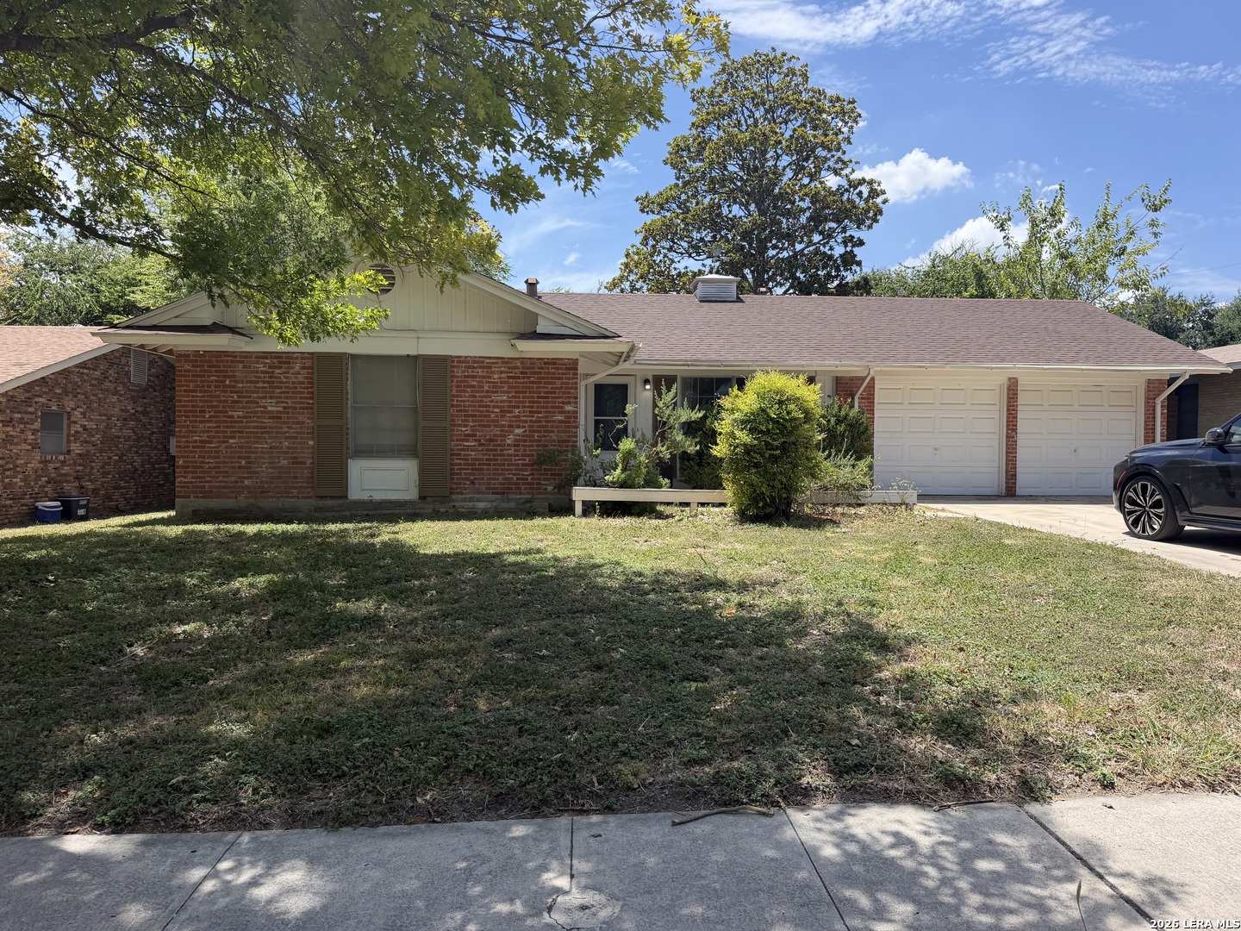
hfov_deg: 71.6
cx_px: 620
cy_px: 466
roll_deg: -0.7
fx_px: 860
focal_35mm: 24
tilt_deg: -1.1
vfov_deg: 56.8
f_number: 1.78
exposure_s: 1/3145
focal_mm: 6.76
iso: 100
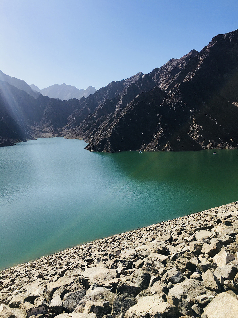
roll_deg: +0.7
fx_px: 266
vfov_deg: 61.7
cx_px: 119
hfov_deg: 48.2
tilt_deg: -6.2
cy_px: 159
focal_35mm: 29
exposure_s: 1/2137
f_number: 2.2
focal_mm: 4.15
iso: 25
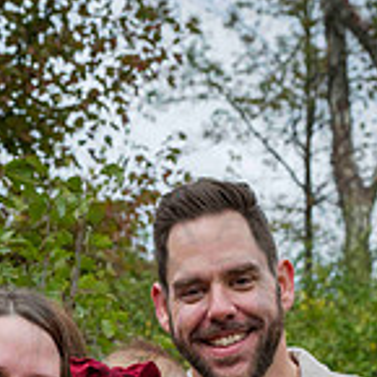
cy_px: 554
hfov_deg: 14.6
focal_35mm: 119
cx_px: 156
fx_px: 1466
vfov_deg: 13.8
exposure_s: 1/500
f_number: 6.3
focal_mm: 45
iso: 400
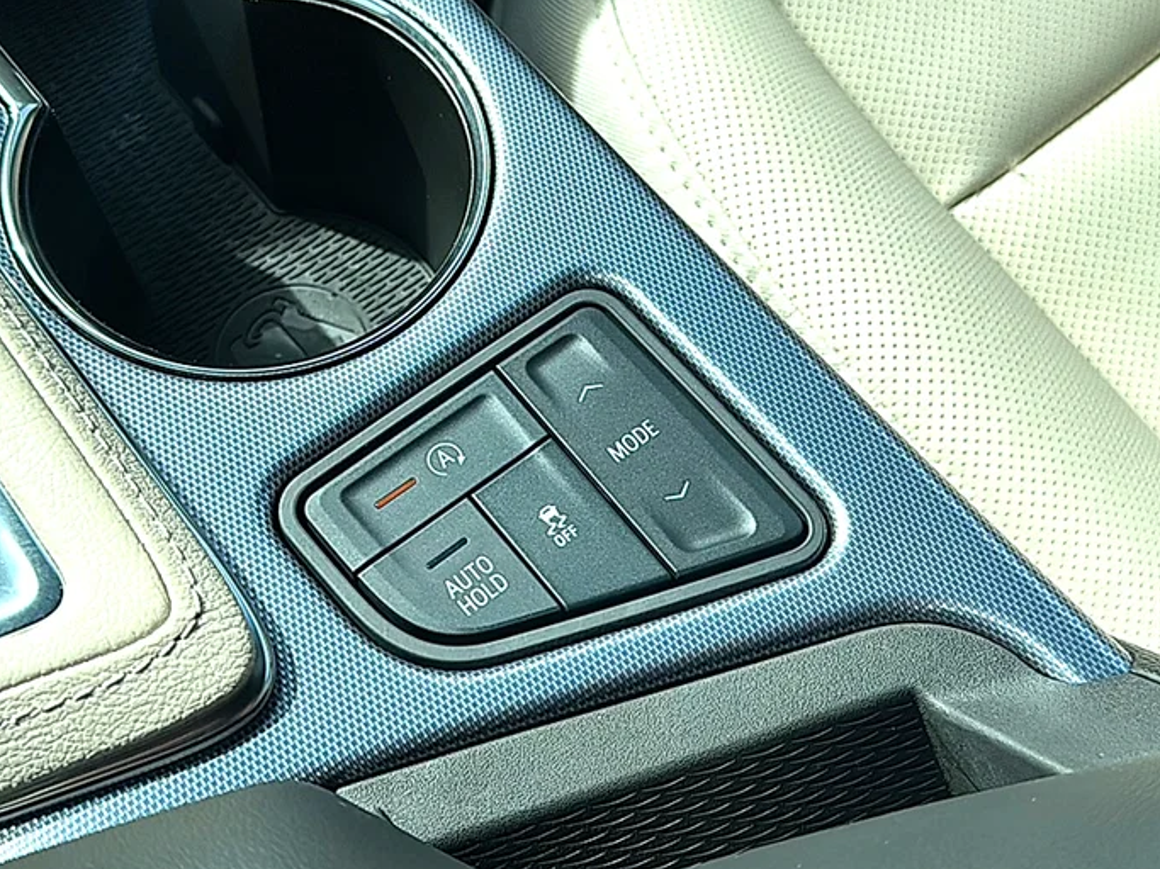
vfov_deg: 35.1
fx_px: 1374
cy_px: 430
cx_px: 576
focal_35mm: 41
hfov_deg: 45.8
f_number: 1.78
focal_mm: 6.86
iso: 80
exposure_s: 1/2165
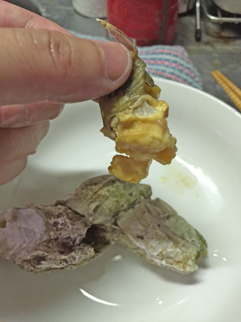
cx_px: 120
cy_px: 161
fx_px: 269
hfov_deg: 48.2
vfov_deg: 61.7
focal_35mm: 29
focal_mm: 4.15
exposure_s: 1/25
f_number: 2.2
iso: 250
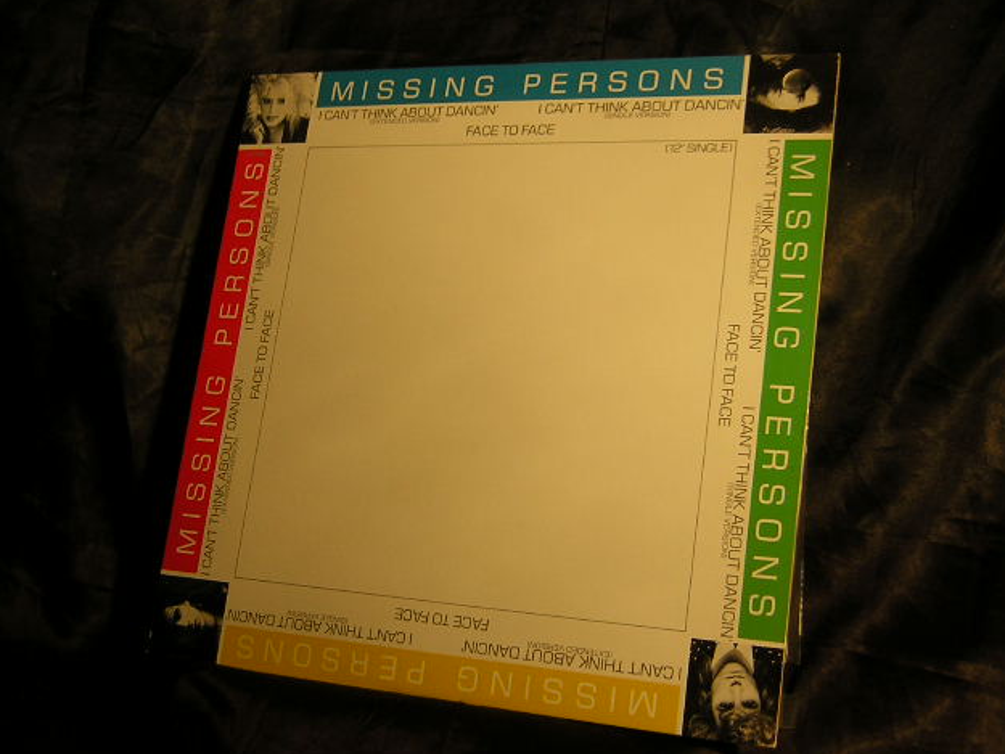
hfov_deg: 42.9
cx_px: 513
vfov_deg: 32.9
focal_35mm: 44
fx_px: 1278
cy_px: 378
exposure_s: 1/33.8
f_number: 2.8
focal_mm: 5.6
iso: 50
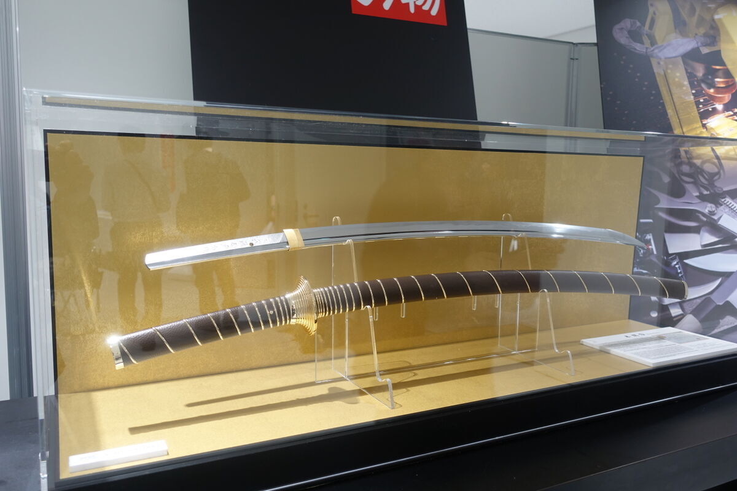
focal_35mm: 29
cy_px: 246
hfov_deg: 63.7
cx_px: 368
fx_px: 594
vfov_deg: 45.0
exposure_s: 1/30
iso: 160
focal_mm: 10.6
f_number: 2.5
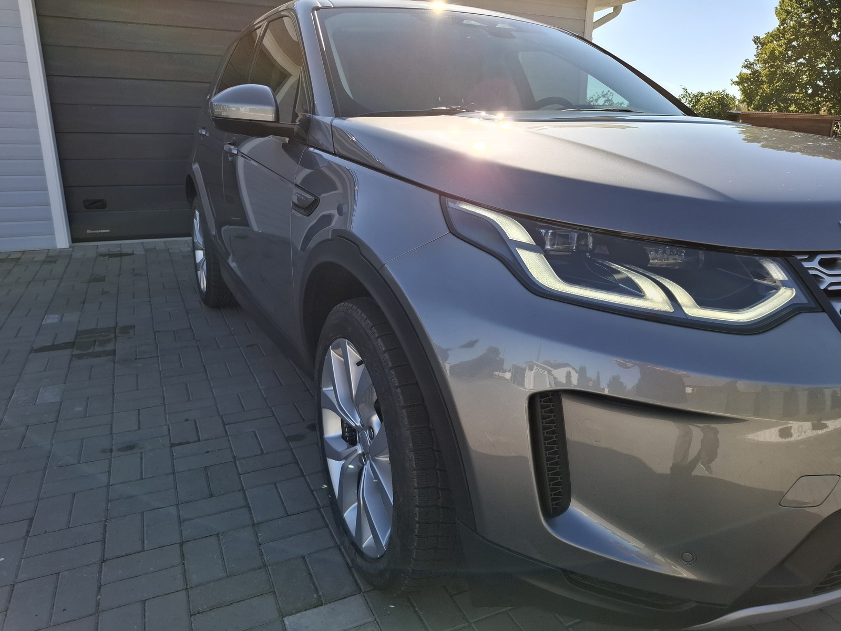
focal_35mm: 23
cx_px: 420
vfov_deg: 58.9
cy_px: 316
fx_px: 559
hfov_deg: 73.9
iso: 50
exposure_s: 1/1112
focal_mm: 5.54
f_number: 1.8
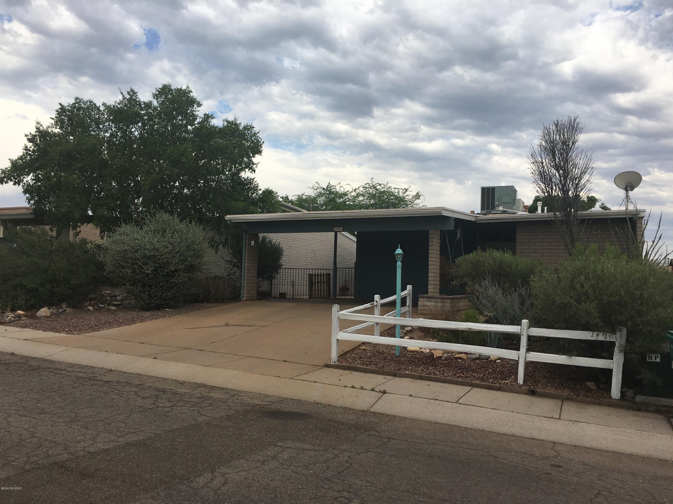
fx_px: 564
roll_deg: -1.8
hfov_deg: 61.7
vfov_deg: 48.2
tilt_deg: +5.0
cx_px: 336
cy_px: 252
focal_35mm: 29
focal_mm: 4.15
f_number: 2.2
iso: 25
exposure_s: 1/1166
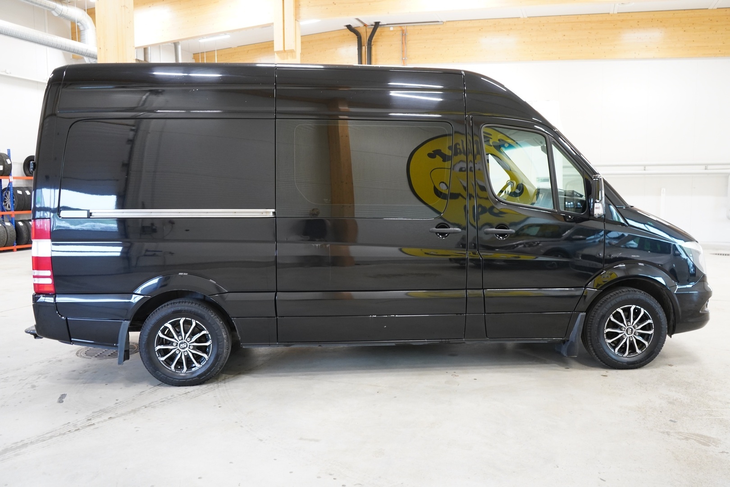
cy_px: 244
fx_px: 588
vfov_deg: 45.0
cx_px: 365
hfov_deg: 63.7
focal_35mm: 29
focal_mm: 29
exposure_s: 1/40
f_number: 3.5
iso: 2000
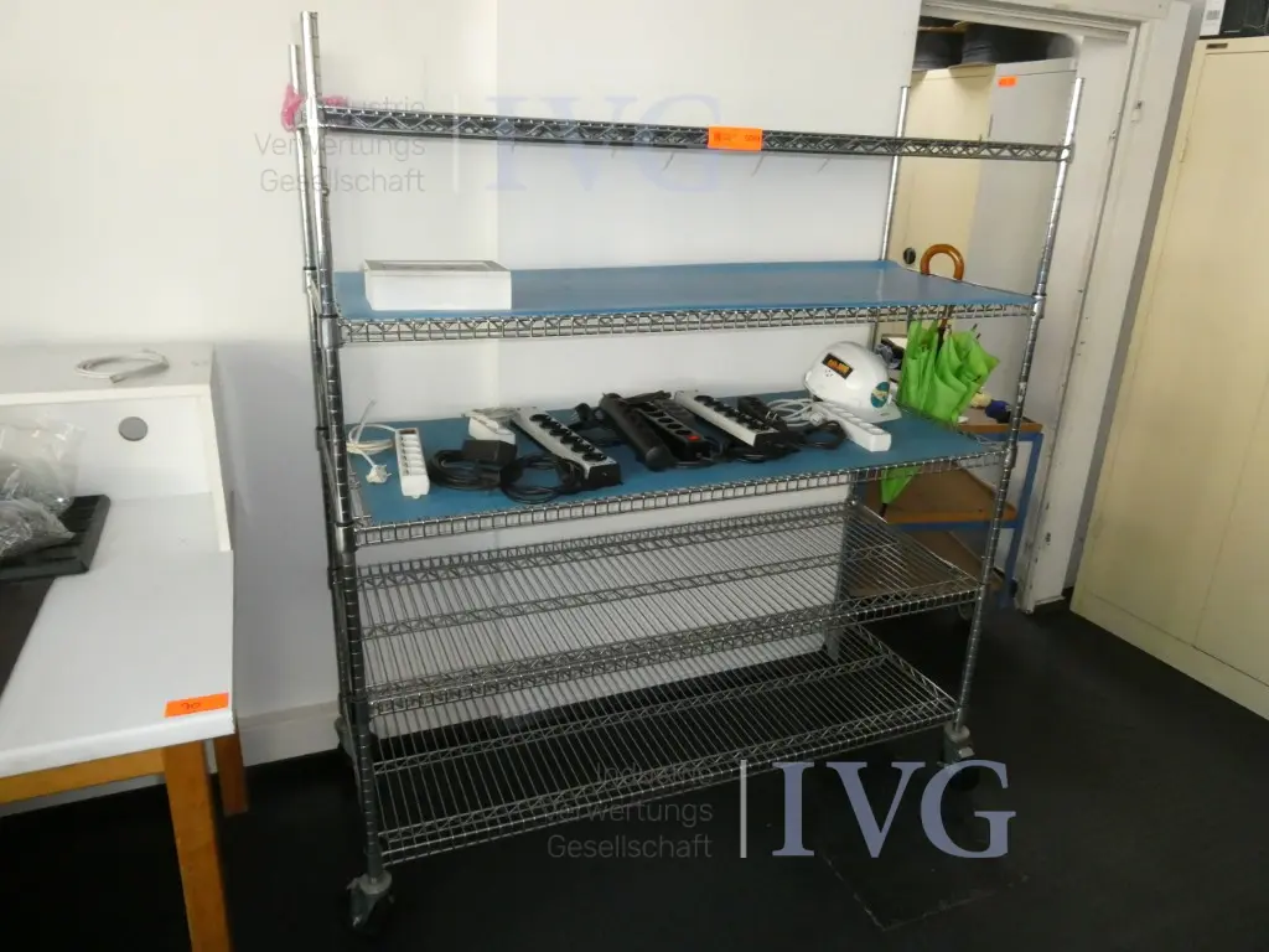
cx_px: 634
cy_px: 476
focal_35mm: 24
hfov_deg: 71.6
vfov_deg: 56.8
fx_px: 880
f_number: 3.3
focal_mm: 4.3
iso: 800
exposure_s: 1/125
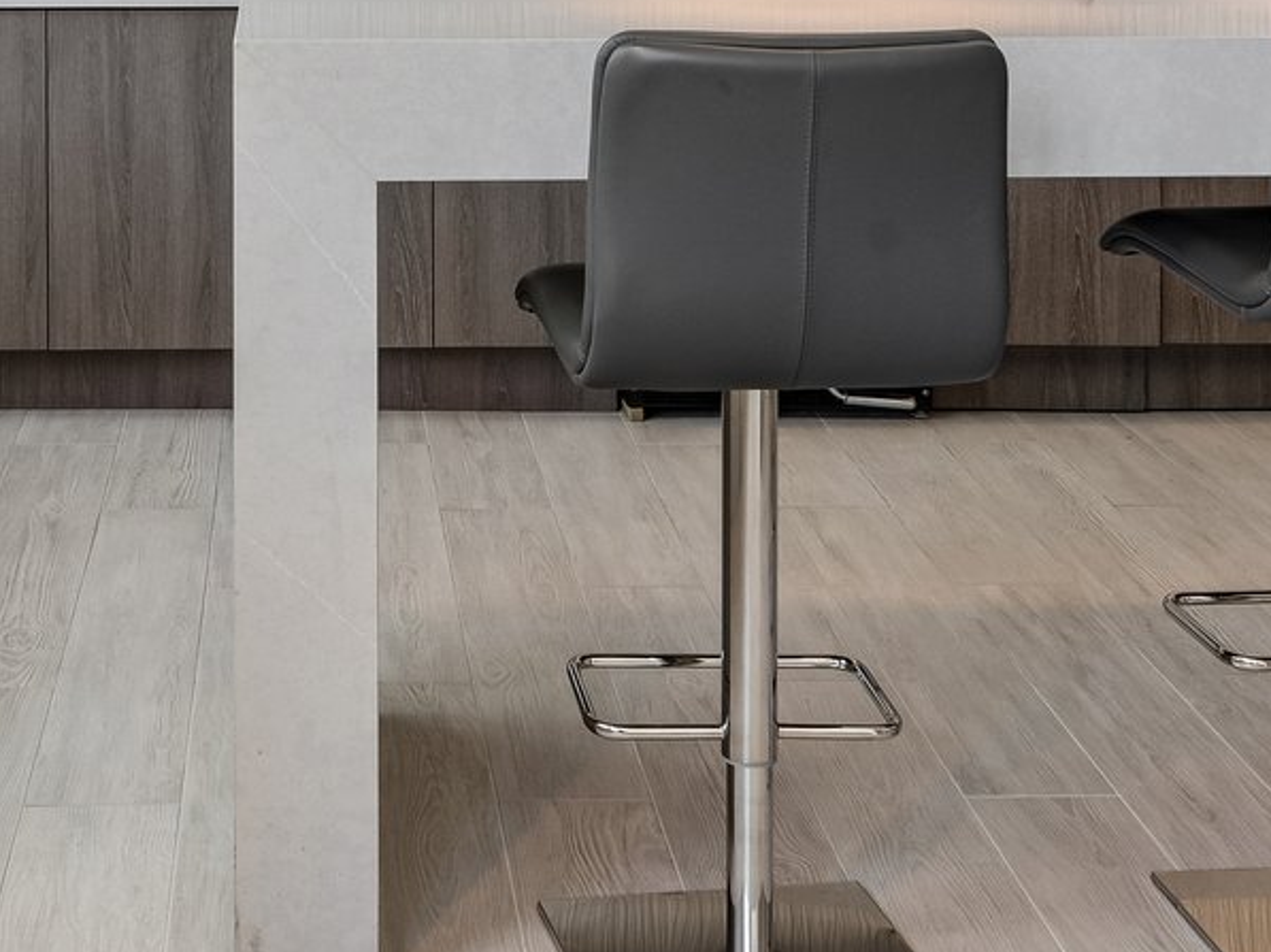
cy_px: -231
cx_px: 304
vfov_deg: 20.6
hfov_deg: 28.9
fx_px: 2422
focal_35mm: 66
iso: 200
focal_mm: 20
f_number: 9
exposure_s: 1/10
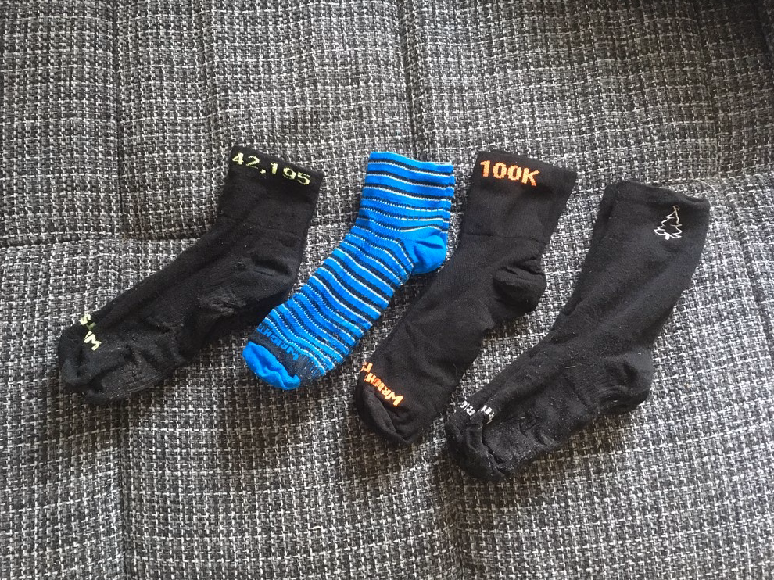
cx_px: 381
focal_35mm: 30
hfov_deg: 60.0
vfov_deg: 46.8
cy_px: 298
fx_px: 671
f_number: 2.2
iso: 320
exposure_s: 1/17
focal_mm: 4.15
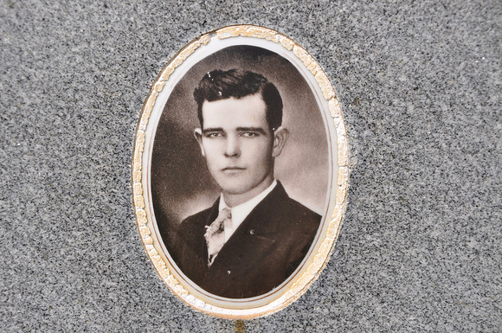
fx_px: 794
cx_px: 251
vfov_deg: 23.7
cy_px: 166
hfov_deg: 35.1
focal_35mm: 57
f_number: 8
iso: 200
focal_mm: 38
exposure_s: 1/250
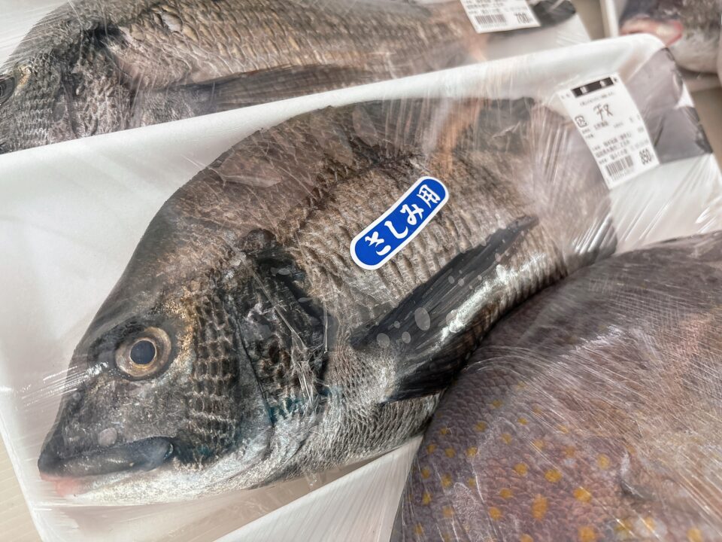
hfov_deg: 67.3
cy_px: 271
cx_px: 361
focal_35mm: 26
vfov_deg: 53.1
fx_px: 542
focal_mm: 5.96
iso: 200
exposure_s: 1/60
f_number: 1.6
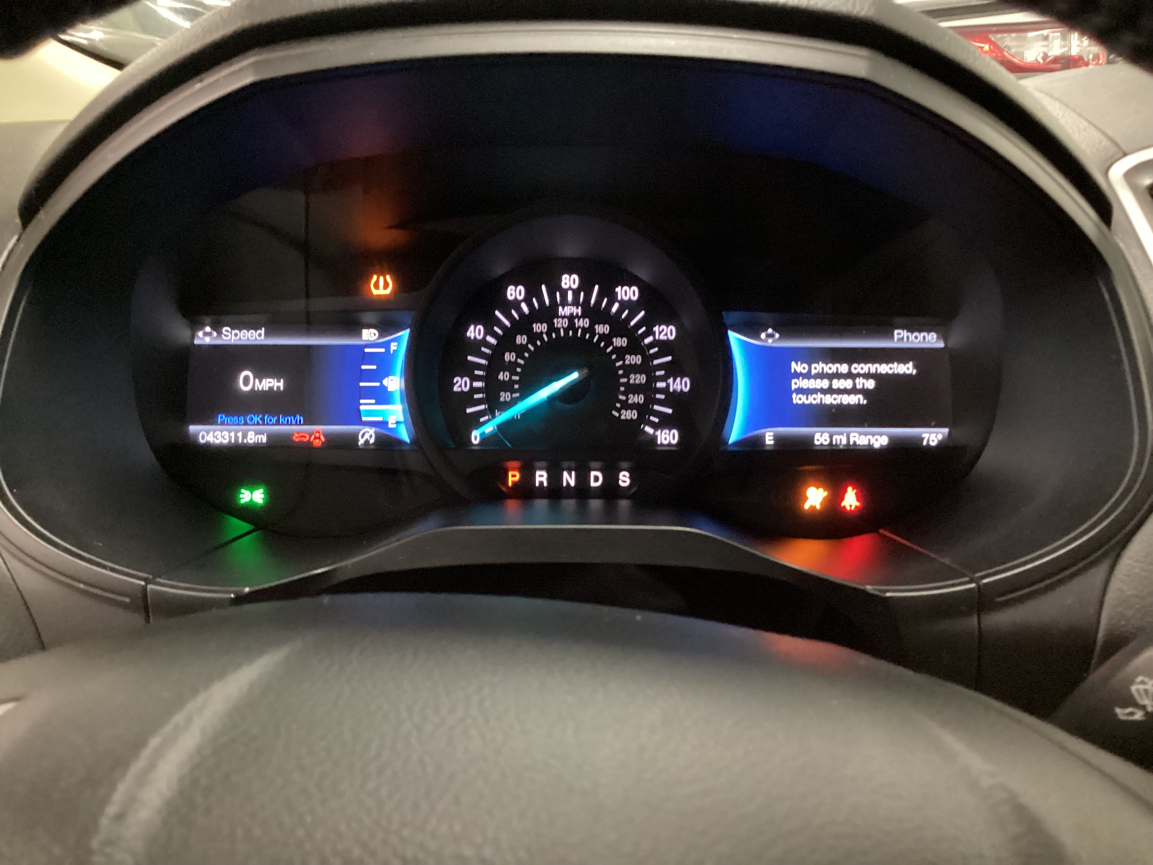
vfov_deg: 45.4
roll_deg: +0.3
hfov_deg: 58.4
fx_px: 1033
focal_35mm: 31
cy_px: 432
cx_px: 576
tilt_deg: -21.6
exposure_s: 1/17
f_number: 2.4
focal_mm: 3.3
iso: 640
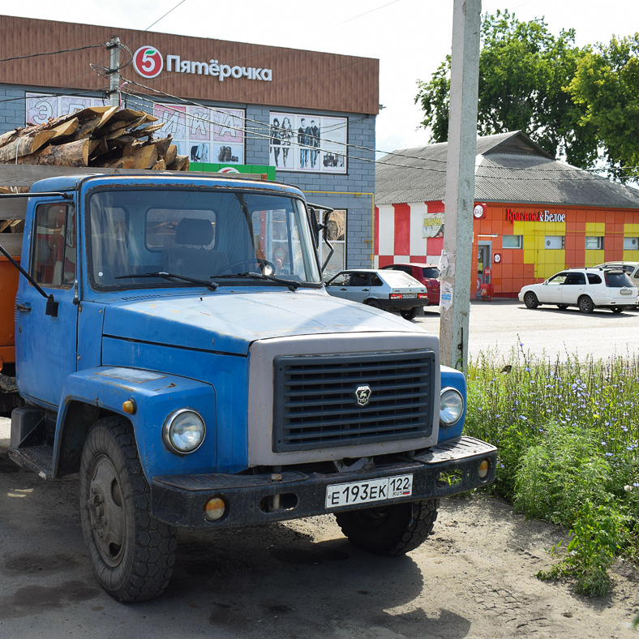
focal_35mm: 45
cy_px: 320
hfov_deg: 37.3
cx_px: 201
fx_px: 932
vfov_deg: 37.8
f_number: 5.6
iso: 200
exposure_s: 1/400
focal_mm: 23
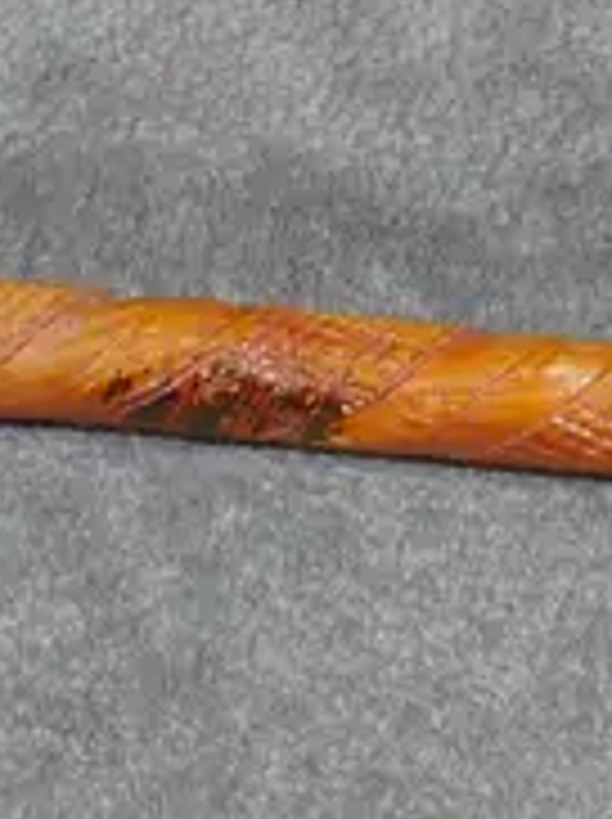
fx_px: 6663
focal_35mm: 282
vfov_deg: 7.0
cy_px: 407
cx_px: -144
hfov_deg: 5.2
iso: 800
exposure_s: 1/60
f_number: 5.3
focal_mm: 25
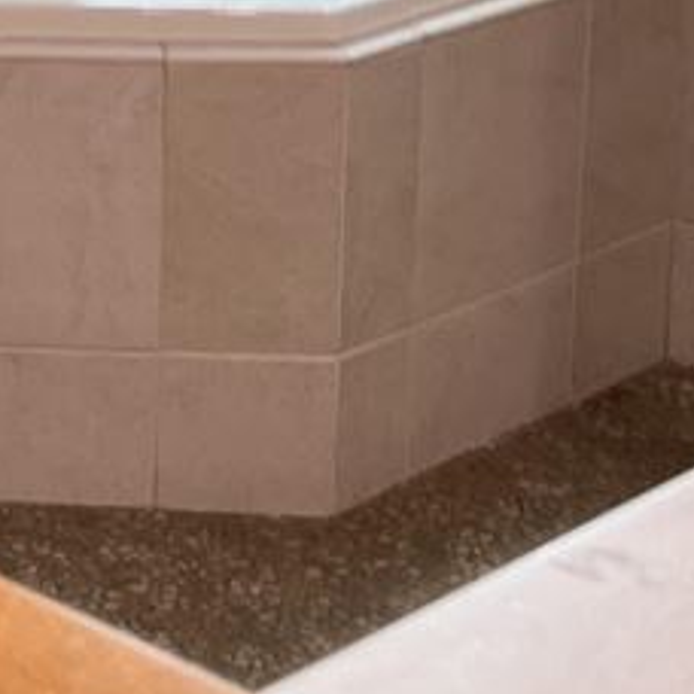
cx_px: -694
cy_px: -344
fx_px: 2926
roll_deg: -0.6
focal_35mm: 129
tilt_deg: -8.5
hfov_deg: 12.0
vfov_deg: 12.8
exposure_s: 1/60
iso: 64
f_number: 1.6
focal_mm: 5.1
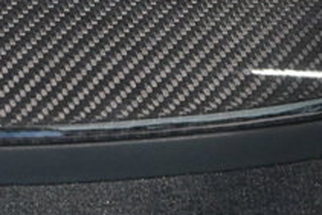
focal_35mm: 256
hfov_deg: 8.0
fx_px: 2290
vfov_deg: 5.3
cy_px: -142
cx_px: 7
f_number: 6
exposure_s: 1/80
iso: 3600
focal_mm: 47
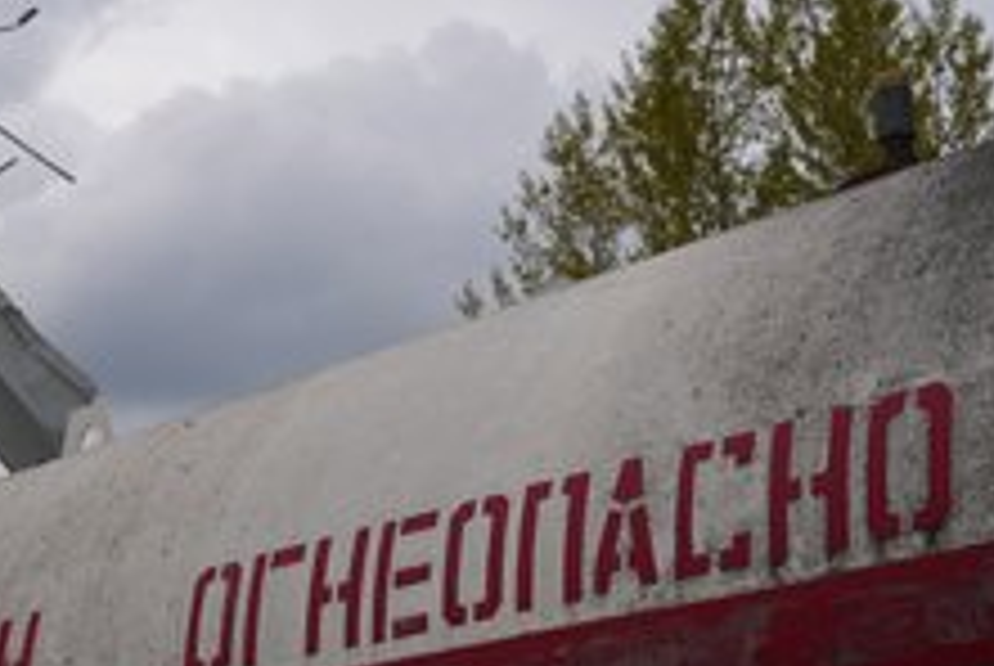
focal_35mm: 85
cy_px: 592
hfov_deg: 23.7
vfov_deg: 15.9
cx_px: 292
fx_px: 2350
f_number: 8
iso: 100
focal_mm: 47
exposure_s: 1/400
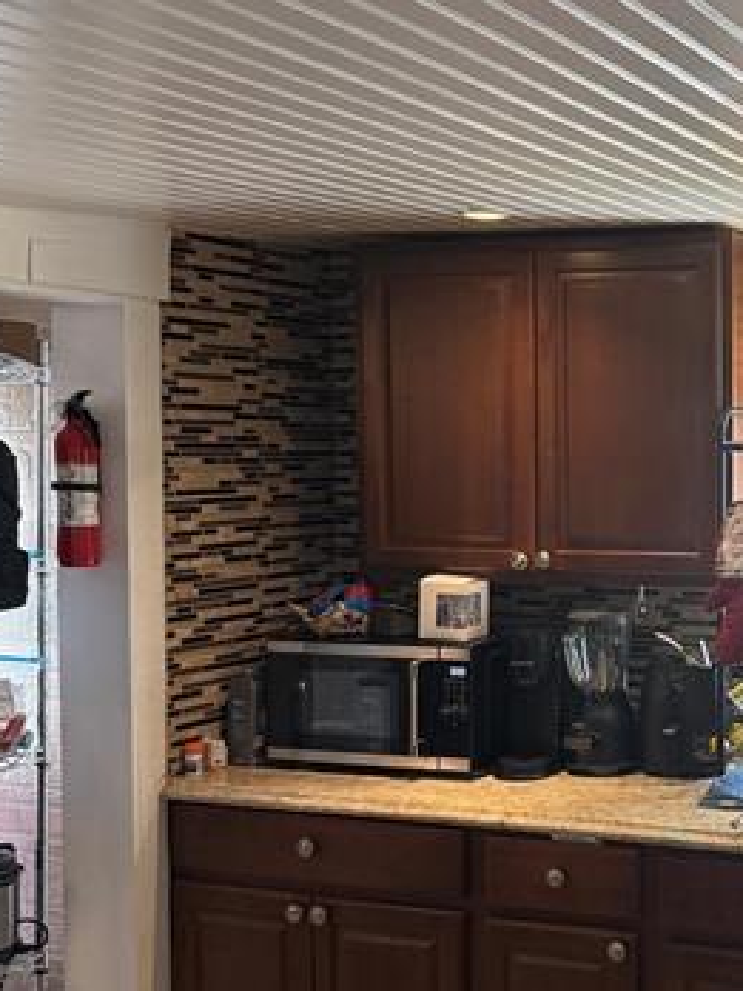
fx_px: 1517
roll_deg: -0.7
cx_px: 800
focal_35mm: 53
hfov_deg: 25.7
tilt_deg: -3.0
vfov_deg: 36.2
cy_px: 524
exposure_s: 1/60
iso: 200
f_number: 1.78
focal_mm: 6.76
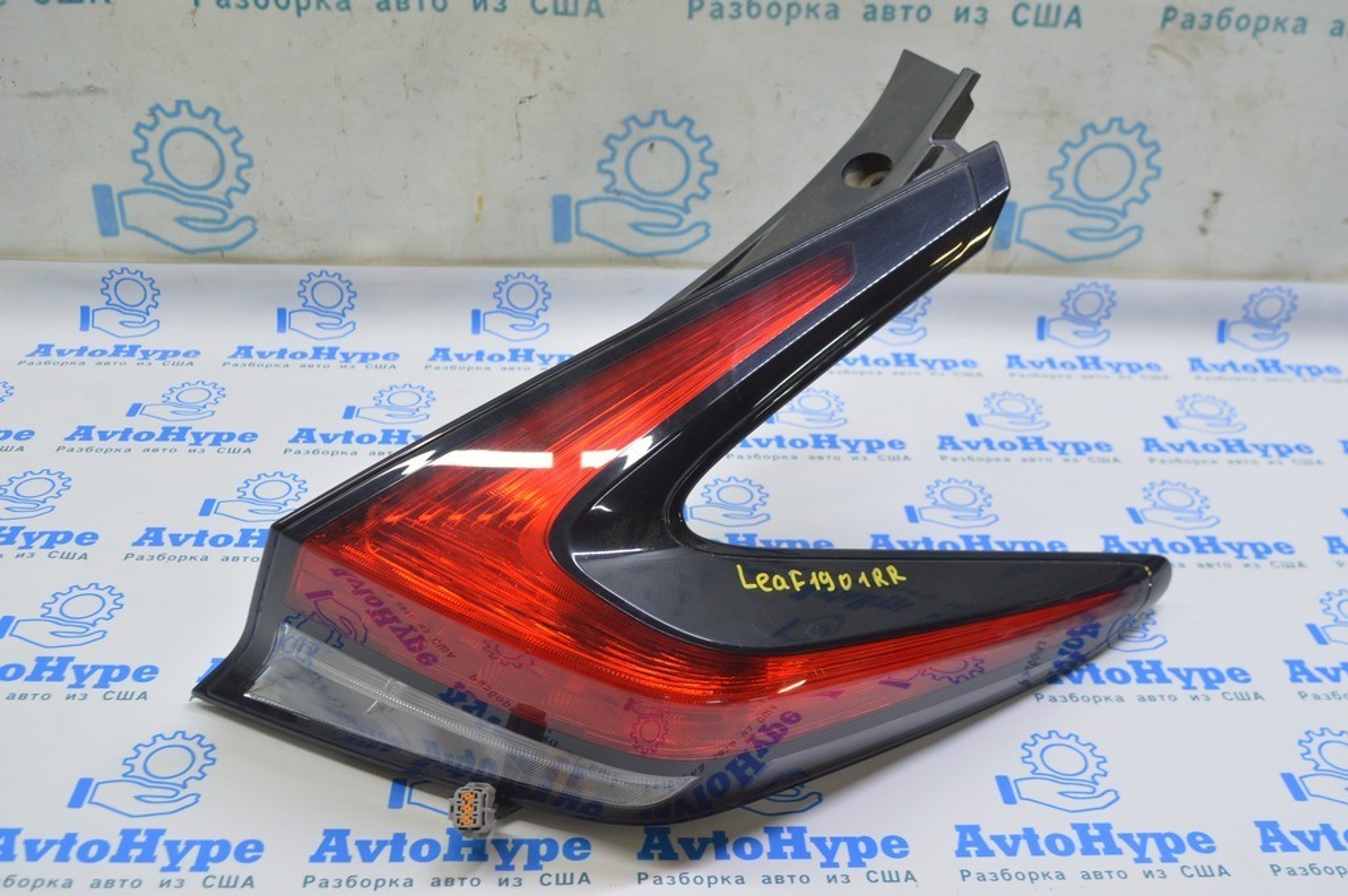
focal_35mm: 38
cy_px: 448
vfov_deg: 35.4
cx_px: 674
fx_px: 1403
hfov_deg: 51.3
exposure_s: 1/20
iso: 400
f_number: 5.6
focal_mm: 25
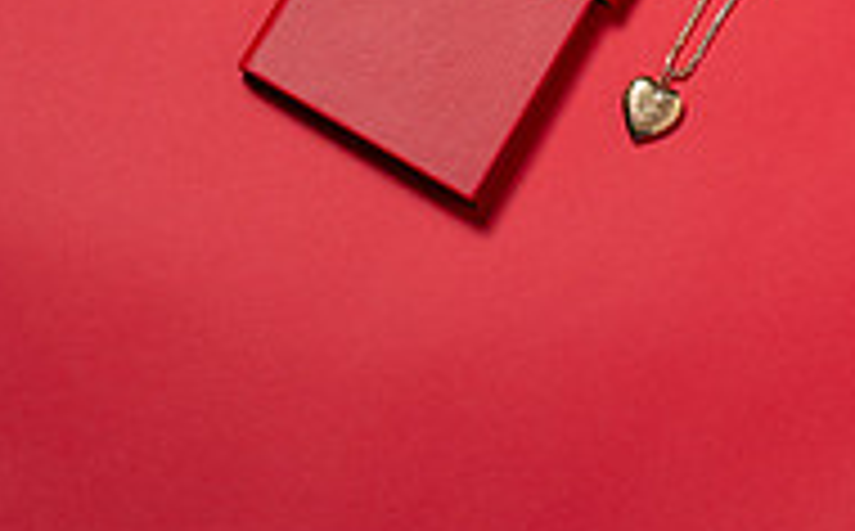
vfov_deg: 10.2
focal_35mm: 121
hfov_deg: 17.2
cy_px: -382
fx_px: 2814
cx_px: 554
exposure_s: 1/250
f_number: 11
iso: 200
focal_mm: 50
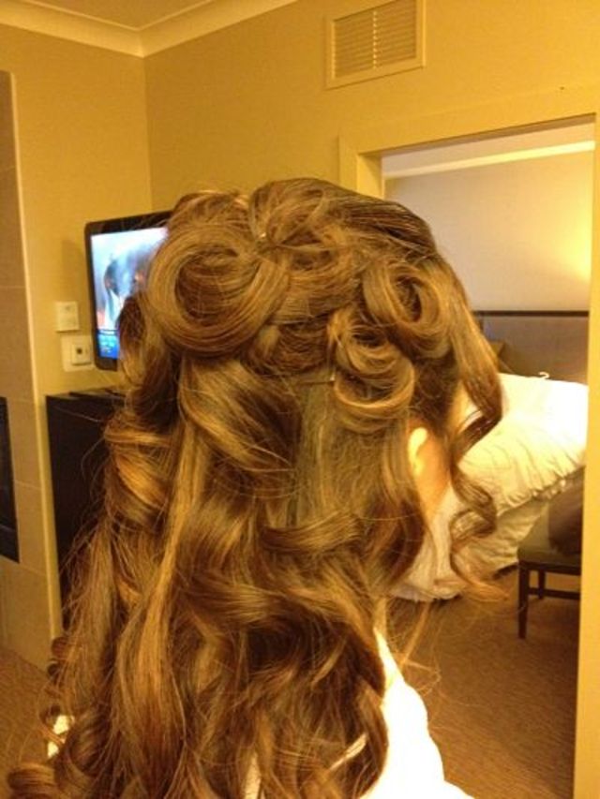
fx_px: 809
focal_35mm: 35
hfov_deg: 40.7
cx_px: 300
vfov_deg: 52.6
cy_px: 400
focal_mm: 4.28
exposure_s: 1/15
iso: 640
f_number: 2.4
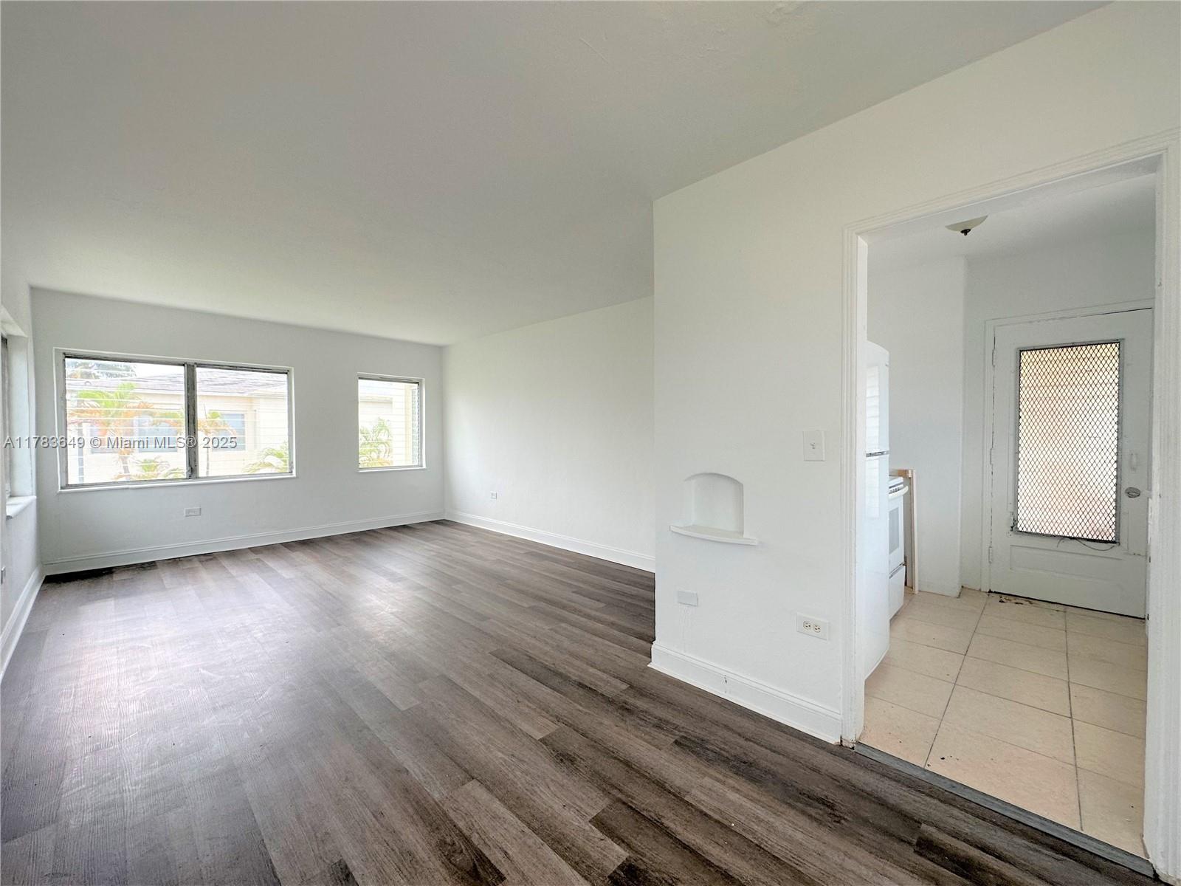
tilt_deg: -1.7
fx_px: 478
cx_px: 590
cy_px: 443
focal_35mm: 14
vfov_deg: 85.7
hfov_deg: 102.1
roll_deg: +0.1
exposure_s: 1/120
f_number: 2.2
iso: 100
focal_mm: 2.22
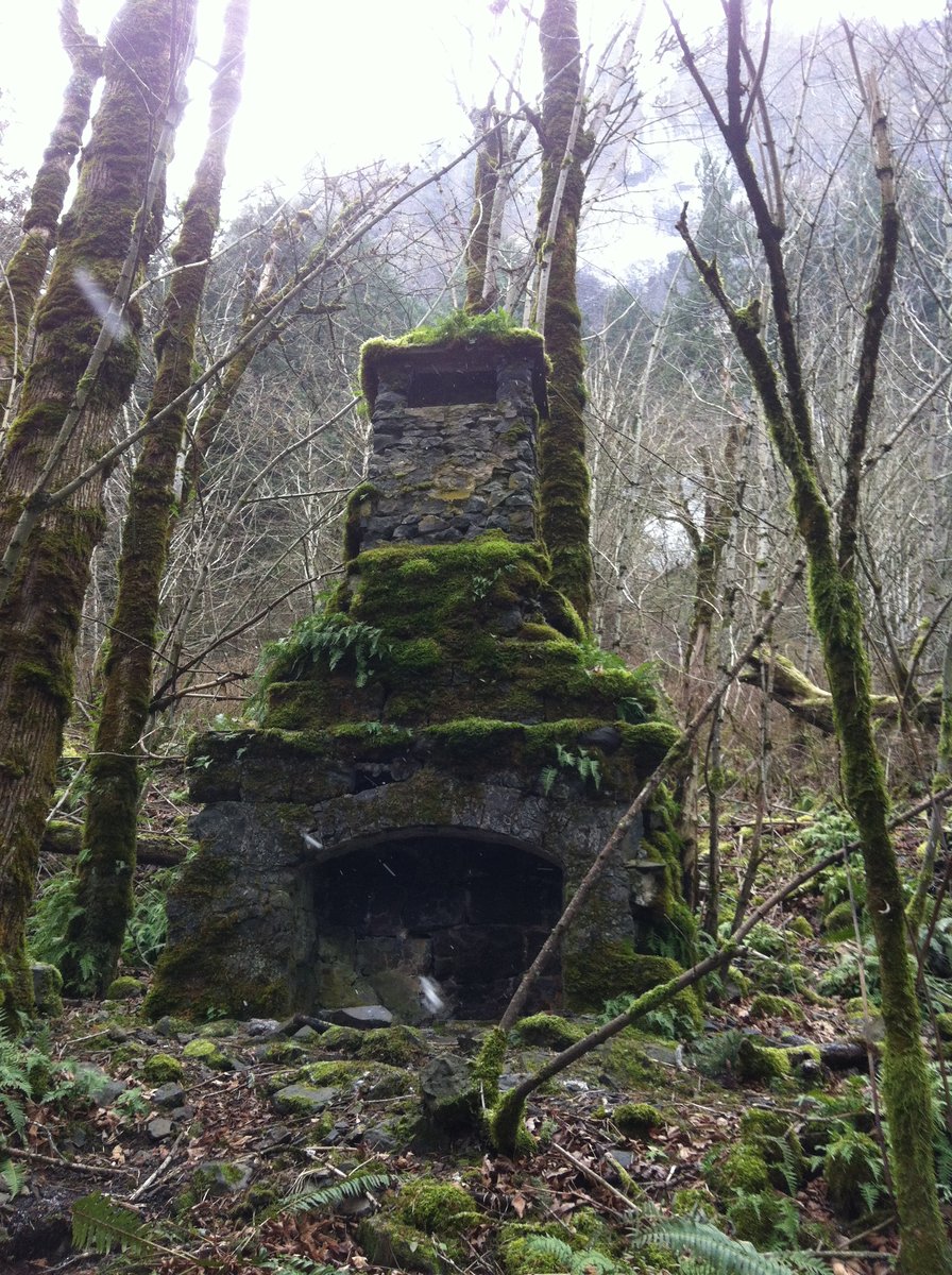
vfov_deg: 52.7
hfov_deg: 40.6
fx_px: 1287
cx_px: 476
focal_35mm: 35
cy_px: 638
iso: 100
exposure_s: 1/100
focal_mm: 3.85
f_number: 2.8
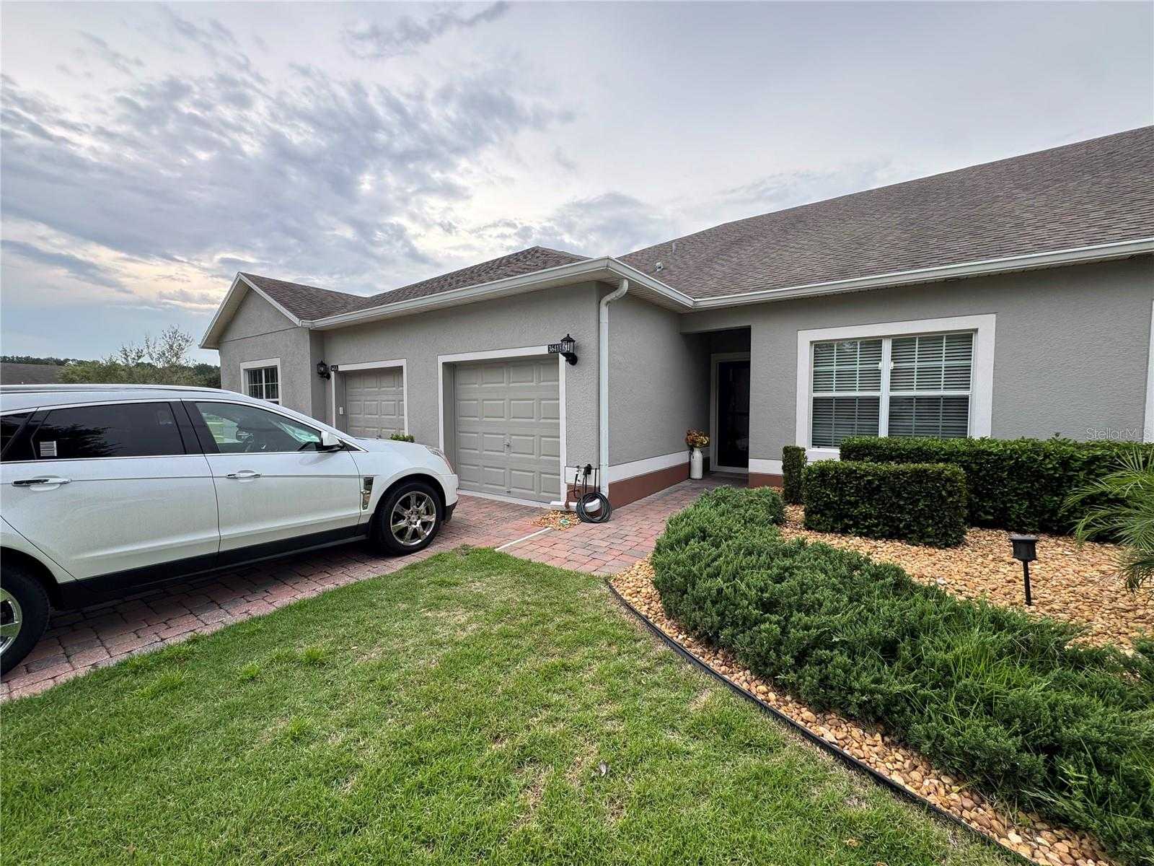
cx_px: 577
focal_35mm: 14
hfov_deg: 102.1
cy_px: 433
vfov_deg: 85.7
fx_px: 467
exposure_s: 1/201
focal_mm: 2.22
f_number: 2.2
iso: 40
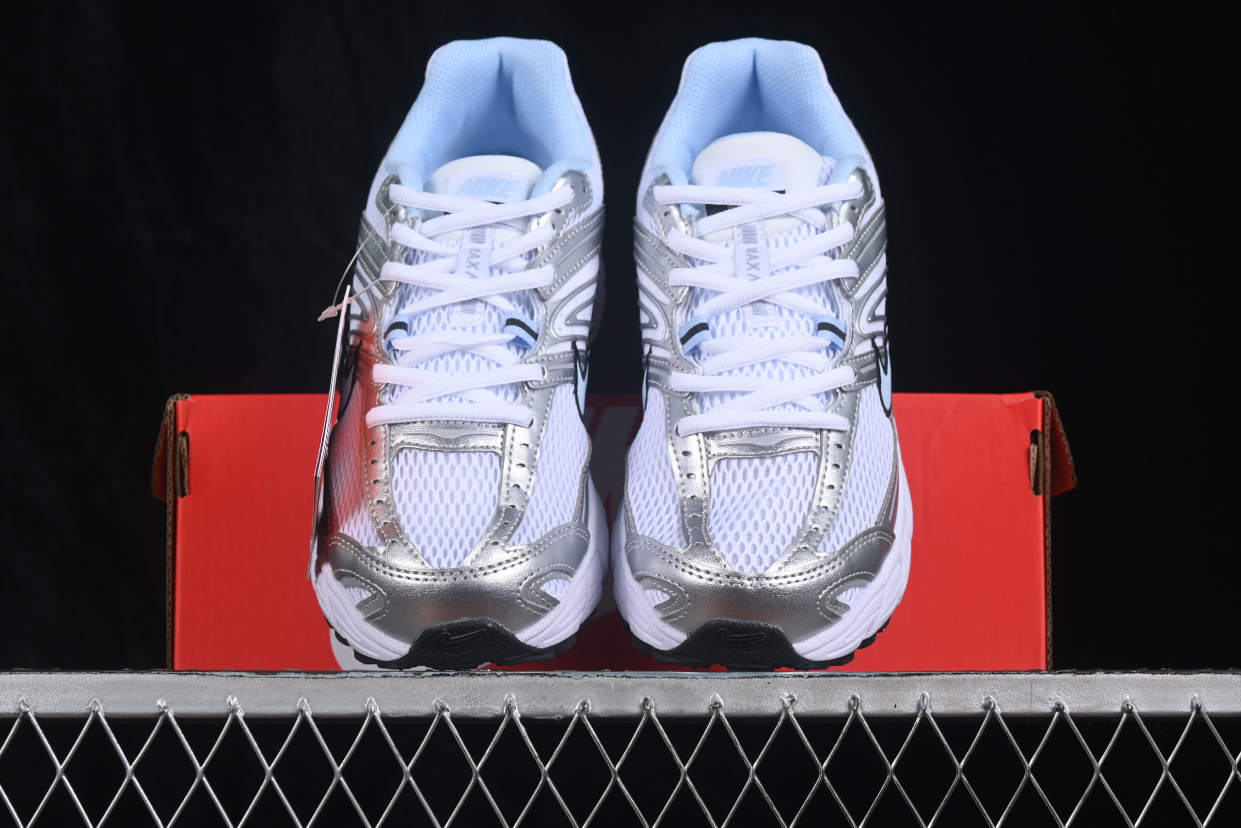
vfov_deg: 18.2
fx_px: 2585
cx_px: 620
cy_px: 414
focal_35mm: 75
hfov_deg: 27.0
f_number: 8
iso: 160
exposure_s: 1/80
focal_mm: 50
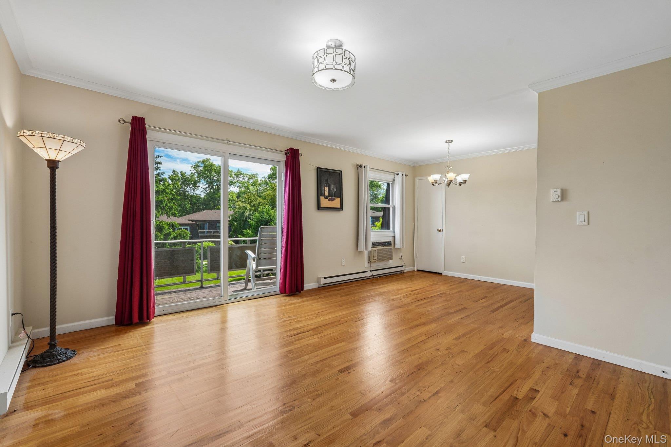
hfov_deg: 96.7
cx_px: 336
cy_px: 224
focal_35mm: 16
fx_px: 298
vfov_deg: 73.7
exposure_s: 1/30
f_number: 8
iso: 200
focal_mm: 16
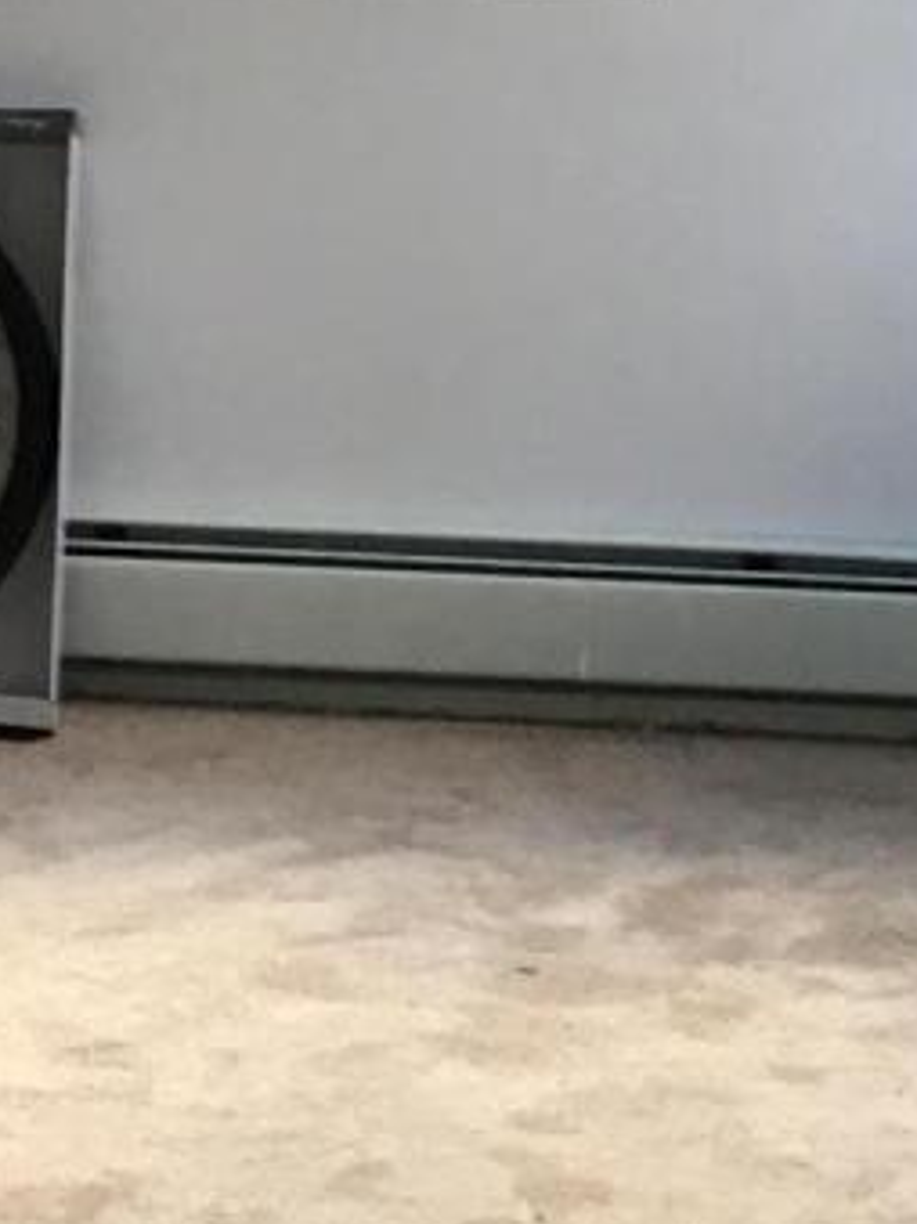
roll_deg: +0.3
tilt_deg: -9.3
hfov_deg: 8.6
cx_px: -29
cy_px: 412
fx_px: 6044
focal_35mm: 171
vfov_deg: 11.6
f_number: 2.2
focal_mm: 4.15
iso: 40
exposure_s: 1/30
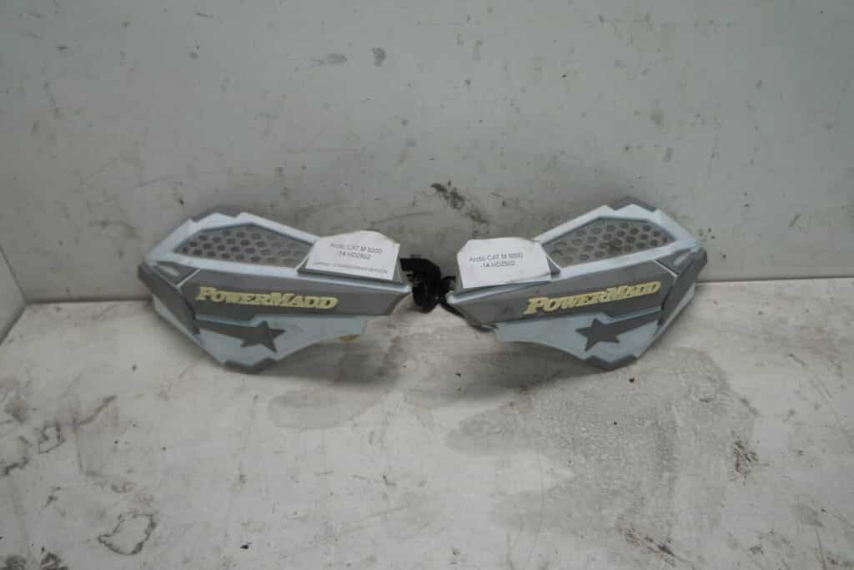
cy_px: 285
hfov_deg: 67.4
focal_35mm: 27
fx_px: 641
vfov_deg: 47.9
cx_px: 427
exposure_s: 1/80
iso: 100
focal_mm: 18
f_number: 3.5
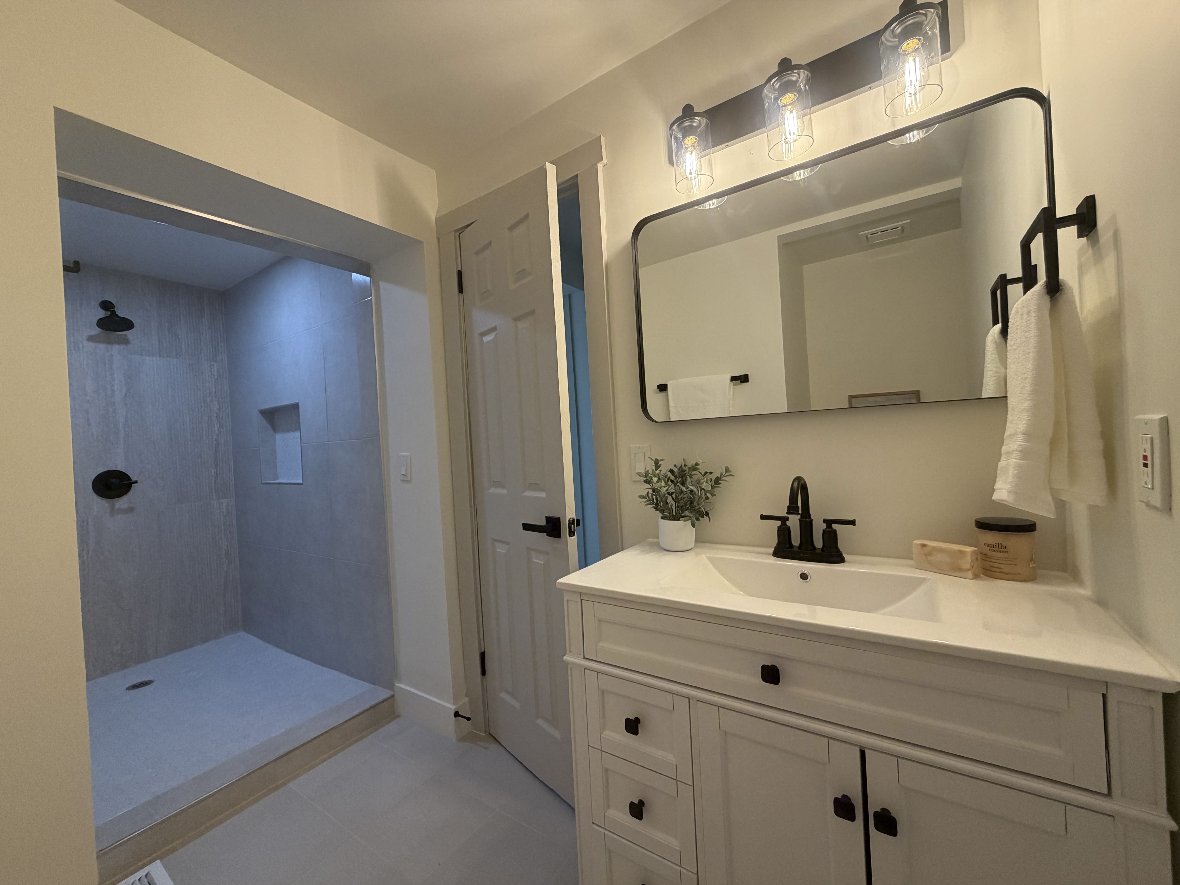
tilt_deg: -1.1
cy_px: 442
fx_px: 477
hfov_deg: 102.1
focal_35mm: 14
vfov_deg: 85.7
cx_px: 590
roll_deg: +3.8
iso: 200
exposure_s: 1/120
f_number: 2.2
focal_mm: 2.22
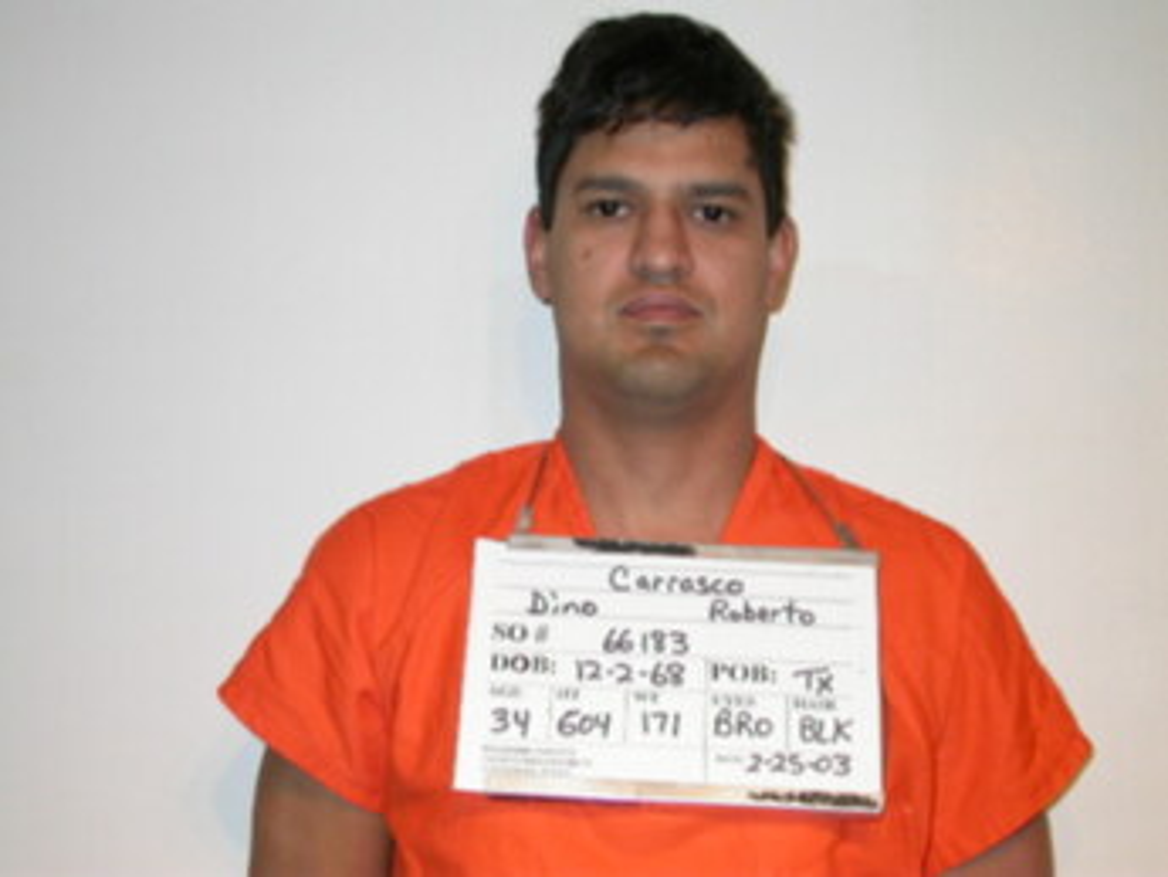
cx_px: 584
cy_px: 438
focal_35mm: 62
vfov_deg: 23.7
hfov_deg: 31.2
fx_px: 2093
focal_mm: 12.9
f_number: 3.1
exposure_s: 1/60.3
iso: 100
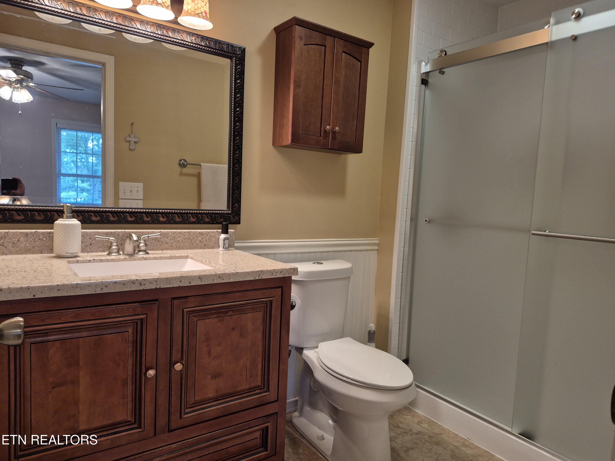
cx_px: 308
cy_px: 230
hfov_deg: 73.9
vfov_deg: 58.9
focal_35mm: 23
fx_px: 409
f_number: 1.8
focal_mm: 5.4
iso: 320
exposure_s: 1/120
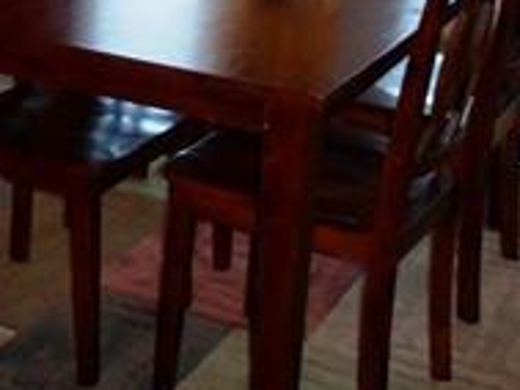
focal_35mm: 88
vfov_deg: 15.5
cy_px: -190
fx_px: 1323
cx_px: -44
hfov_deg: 21.2
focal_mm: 4.9
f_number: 3.3
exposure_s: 1/45
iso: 160
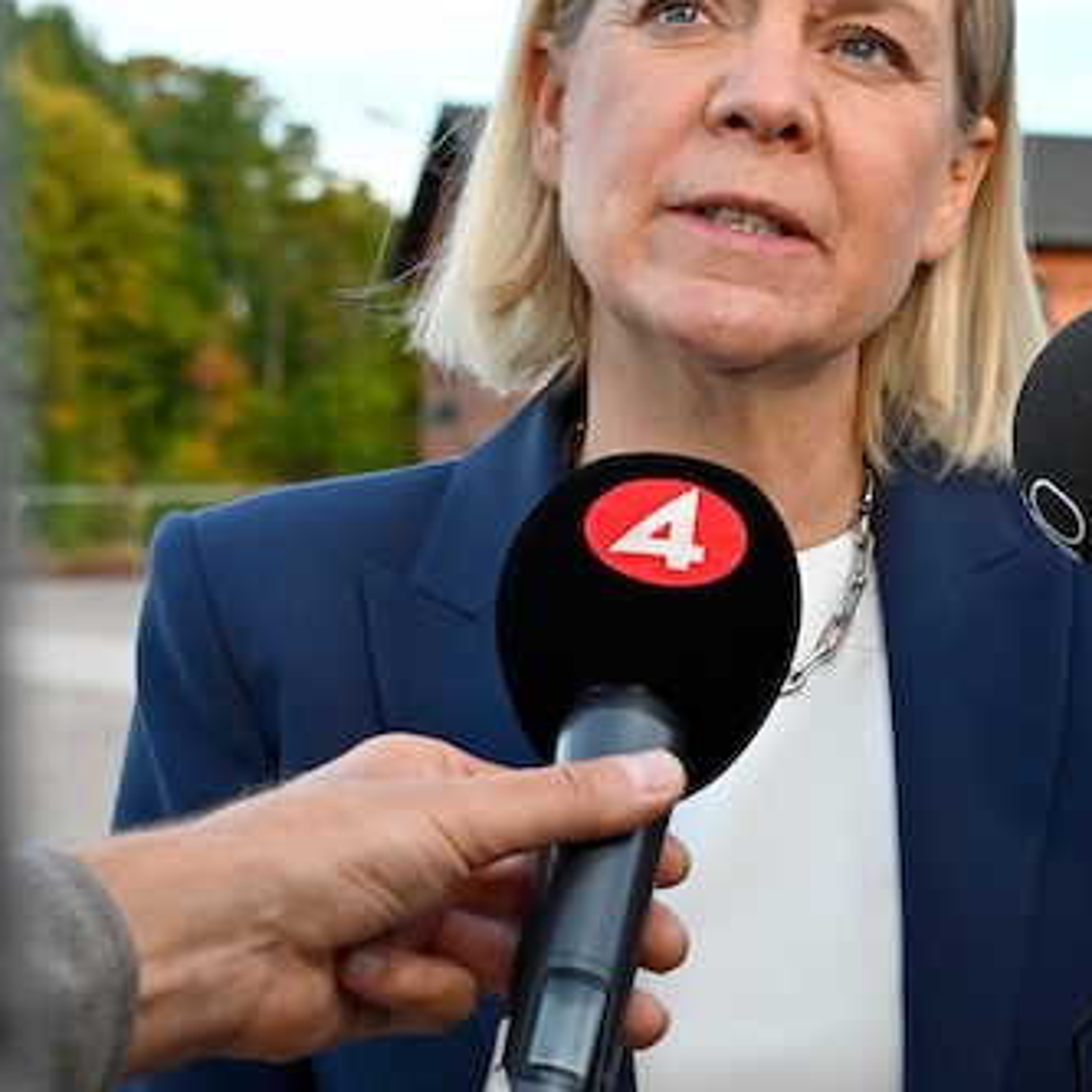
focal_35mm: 94
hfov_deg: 18.5
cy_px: 758
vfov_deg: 18.5
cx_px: 784
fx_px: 3338
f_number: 4
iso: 560
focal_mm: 30.5
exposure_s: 1/400
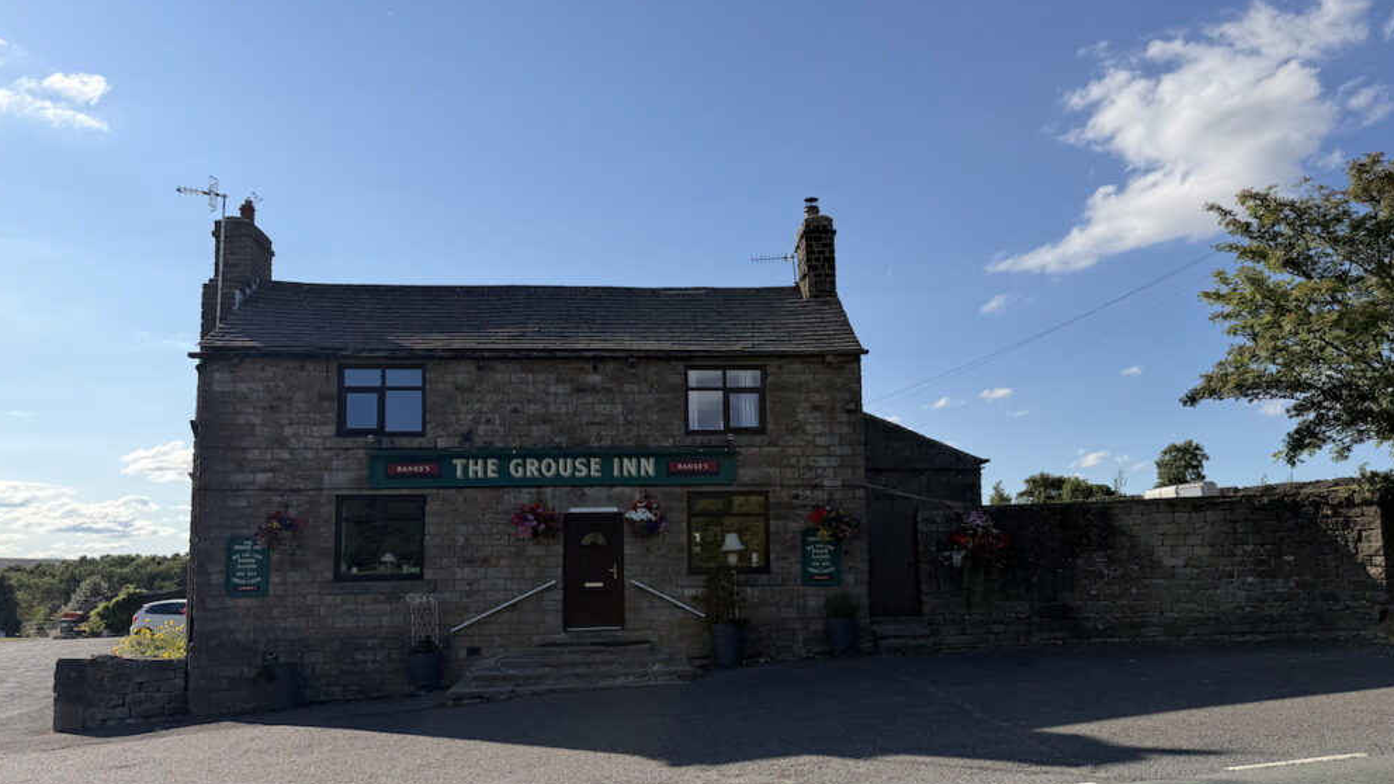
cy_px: 455
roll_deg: +2.0
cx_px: 714
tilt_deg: +4.9
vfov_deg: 42.8
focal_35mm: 27
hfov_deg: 69.8
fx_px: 998
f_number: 1.78
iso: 80
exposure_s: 1/5714
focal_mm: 6.76
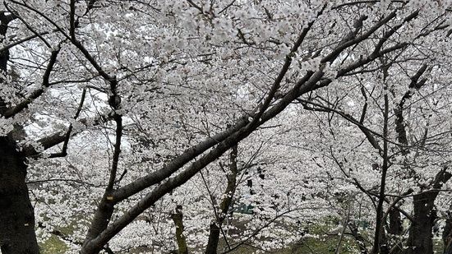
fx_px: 503
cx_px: 268
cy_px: 222
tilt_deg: -2.0
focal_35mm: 42
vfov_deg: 27.4
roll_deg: -4.6
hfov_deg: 48.1
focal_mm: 5.7
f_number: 1.5
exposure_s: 1/1377
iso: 50
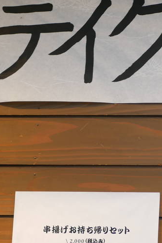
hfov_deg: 10.8
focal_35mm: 125
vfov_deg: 16.4
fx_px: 843
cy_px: 154
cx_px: 185
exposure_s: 1/250
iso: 200
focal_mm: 25
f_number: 1.7
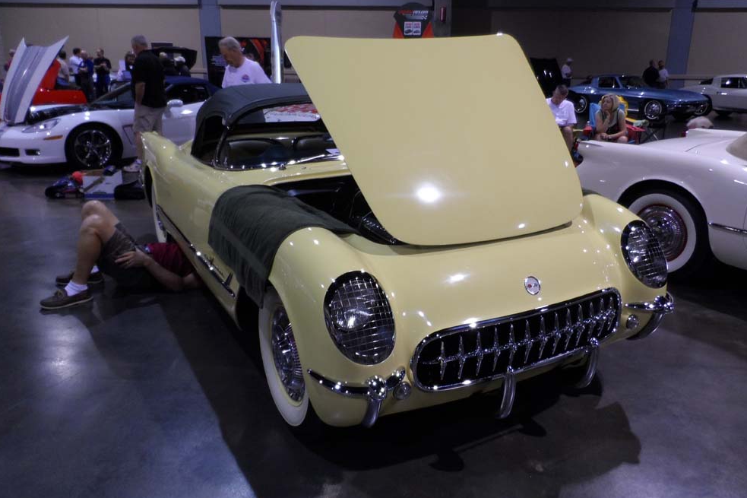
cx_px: 385
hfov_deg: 69.4
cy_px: 241
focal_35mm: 26
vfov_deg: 49.5
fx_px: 539
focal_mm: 4
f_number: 3.2
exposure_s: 1/30
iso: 120
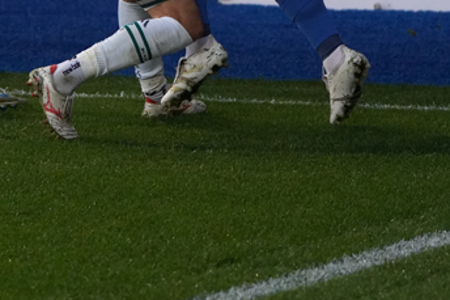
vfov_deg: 3.6
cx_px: 94
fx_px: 4698
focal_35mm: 376
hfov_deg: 5.5
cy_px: -43
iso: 10000
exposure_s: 1/2000
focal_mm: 152
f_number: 4.5
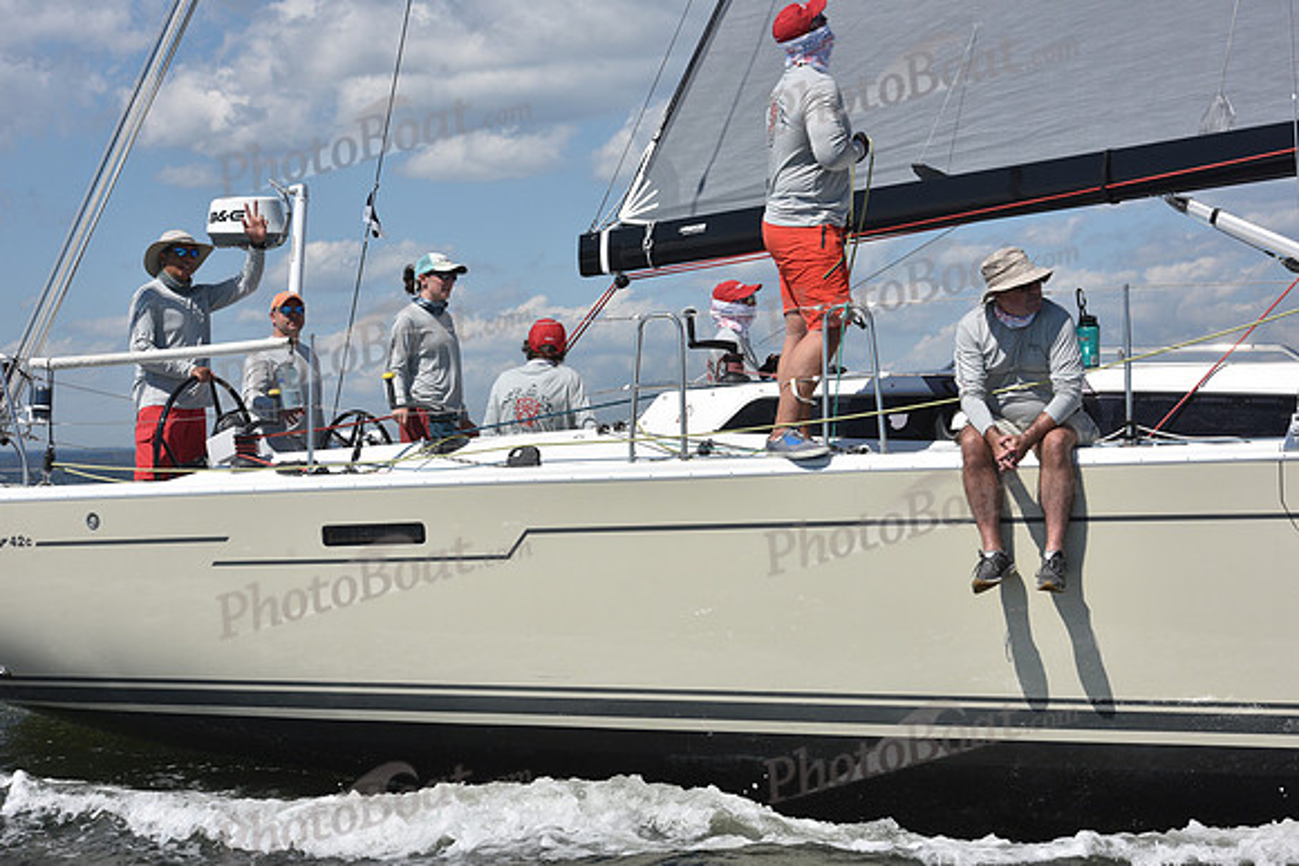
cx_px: 650
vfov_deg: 17.5
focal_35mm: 78
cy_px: 433
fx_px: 2815
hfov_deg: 26.0
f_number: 11
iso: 320
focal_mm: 78
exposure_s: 1/1250
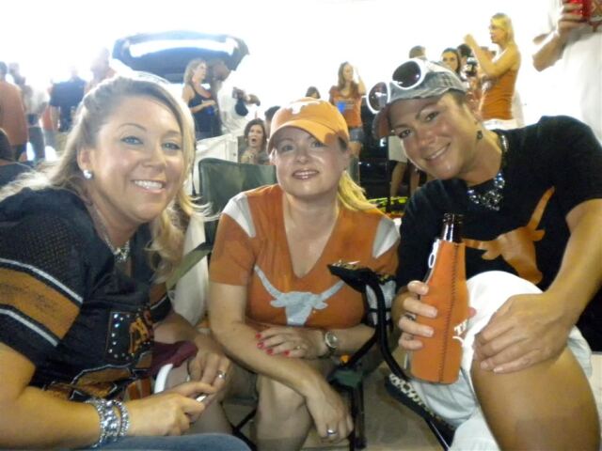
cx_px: 301
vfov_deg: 40.7
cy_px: 226
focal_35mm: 35
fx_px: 609
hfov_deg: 52.6
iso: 1600
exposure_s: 1/39.1
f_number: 3.1
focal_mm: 6.3
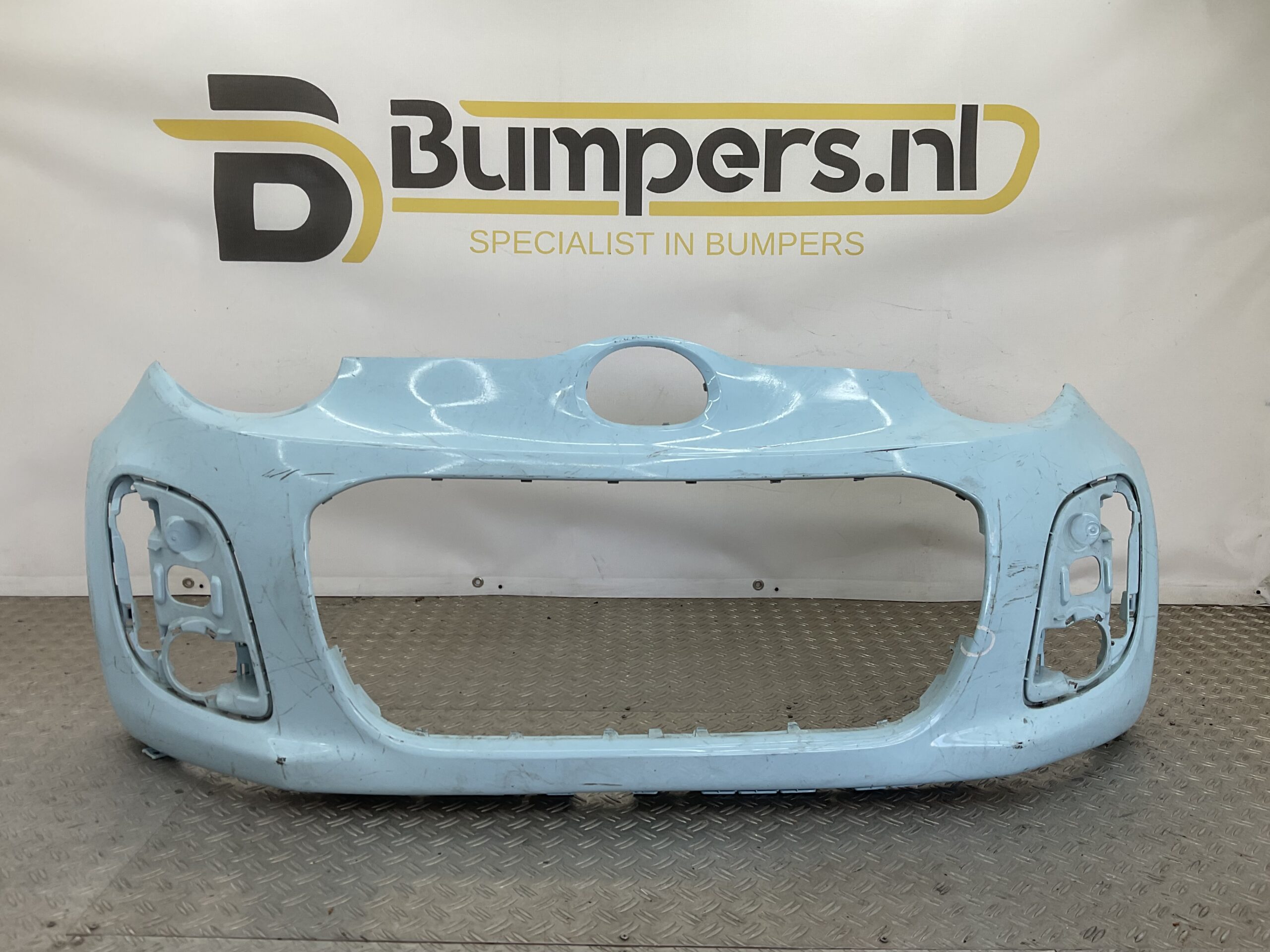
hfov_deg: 61.7
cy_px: 476
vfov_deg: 48.2
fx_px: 1064
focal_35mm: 29
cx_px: 635
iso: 16
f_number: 1.8
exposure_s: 1/183
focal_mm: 3
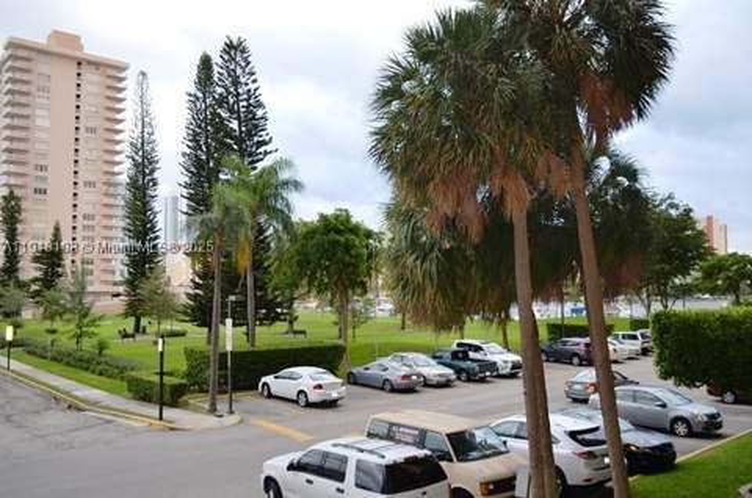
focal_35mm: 30
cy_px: 249
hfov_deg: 62.0
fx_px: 625
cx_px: 376
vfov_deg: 43.4
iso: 200
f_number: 3.8
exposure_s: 1/160
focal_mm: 20
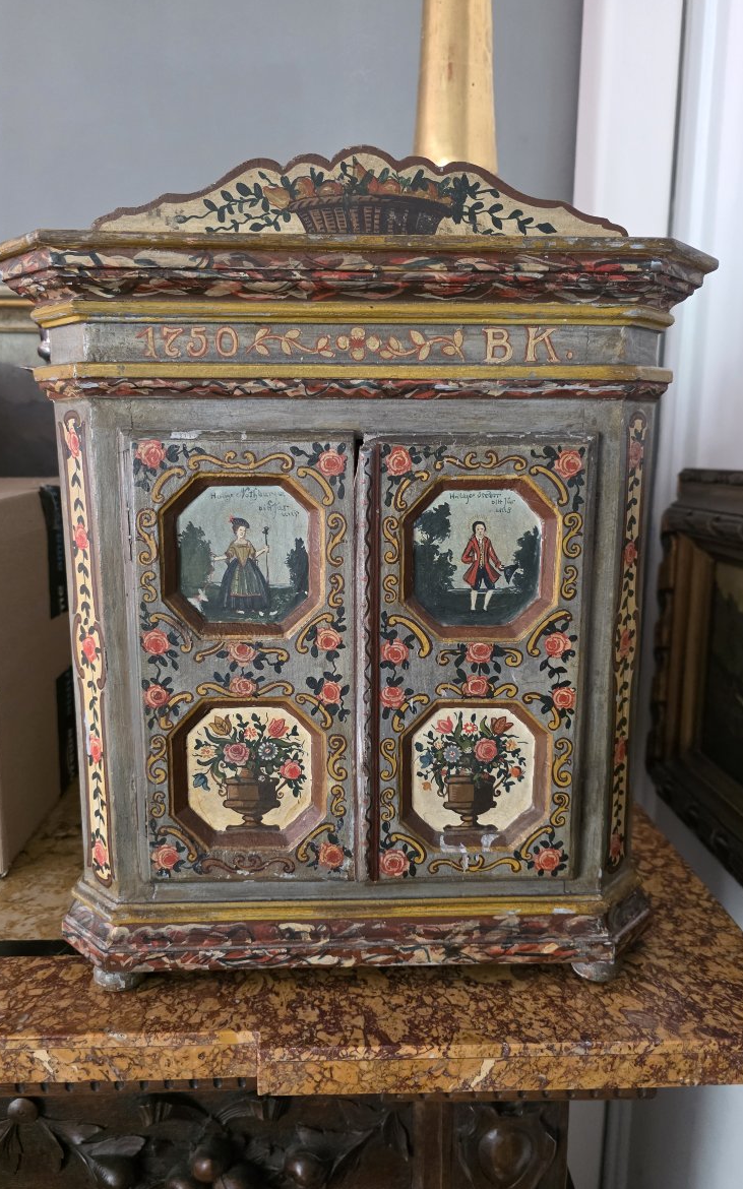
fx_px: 810
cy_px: 598
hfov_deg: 49.2
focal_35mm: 25
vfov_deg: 72.6
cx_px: 394
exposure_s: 1/100
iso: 1250
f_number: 1.7
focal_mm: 6.3
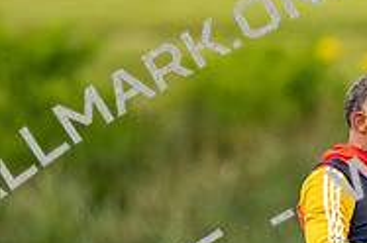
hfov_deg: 0.7
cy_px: 208
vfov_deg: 0.5
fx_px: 28475
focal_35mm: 2798
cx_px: 567
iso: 720
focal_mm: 600
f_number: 4
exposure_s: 1/2500
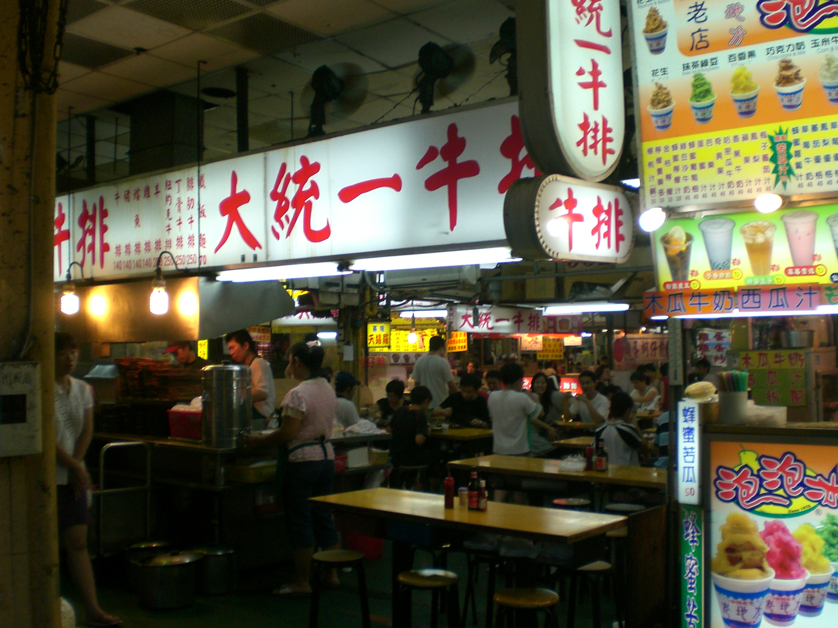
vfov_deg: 37.7
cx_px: 419
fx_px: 920
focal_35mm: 38
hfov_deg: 49.0
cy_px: 314
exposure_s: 1/80
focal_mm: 6.3
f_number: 3.1
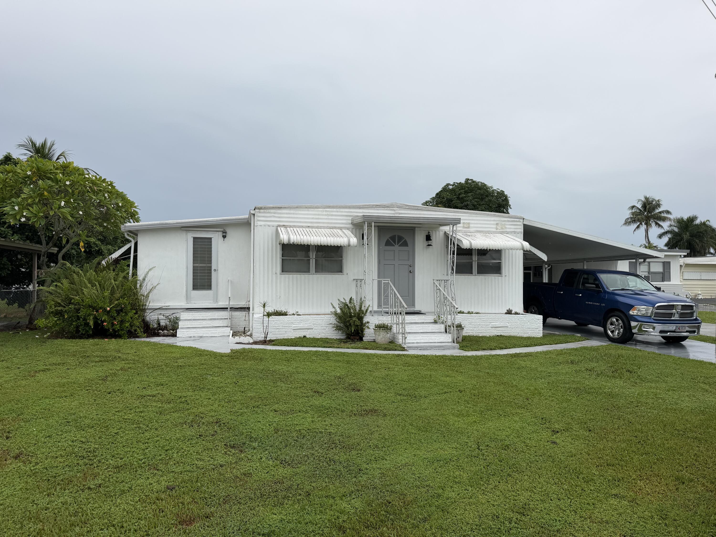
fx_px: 496
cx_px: 358
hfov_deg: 71.6
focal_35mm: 24
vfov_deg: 56.8
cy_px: 268
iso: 80
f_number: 1.78
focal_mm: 6.76
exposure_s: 1/2370
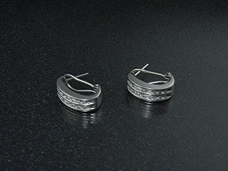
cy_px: 86
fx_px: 586
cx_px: 114
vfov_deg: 16.6
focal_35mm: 89
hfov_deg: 22.0
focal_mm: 16
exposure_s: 1/30
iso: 800
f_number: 8.8
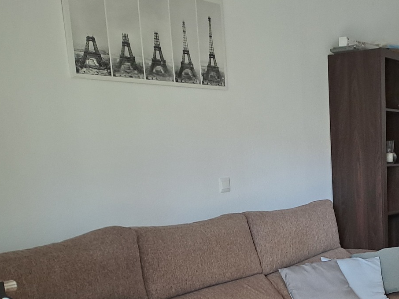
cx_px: 347
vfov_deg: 26.2
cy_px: 293
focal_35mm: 53
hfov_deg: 34.5
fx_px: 611
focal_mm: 4.65
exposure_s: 1/50
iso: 100
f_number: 1.8
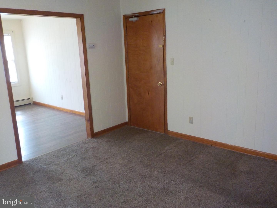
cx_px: 138
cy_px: 104
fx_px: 240
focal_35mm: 30
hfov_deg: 60.0
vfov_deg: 46.8
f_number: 3.3
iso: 280
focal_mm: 4.1
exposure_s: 1/30
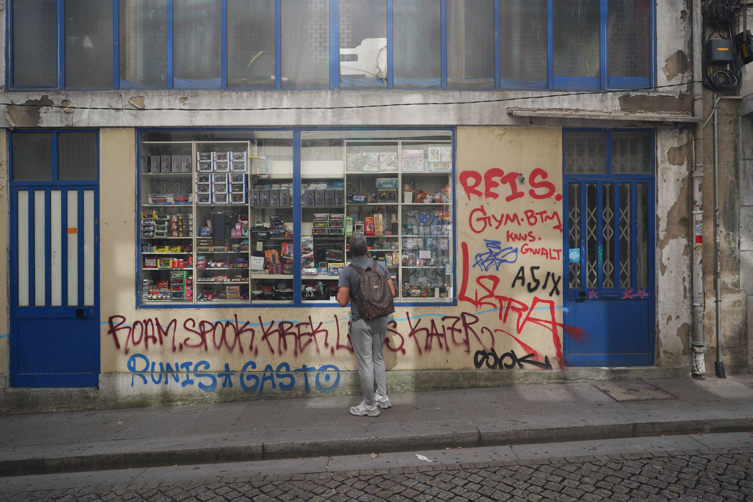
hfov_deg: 73.7
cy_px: 251
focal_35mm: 24
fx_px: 502
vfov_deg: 53.1
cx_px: 376
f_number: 9
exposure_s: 1/100
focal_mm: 24
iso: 100
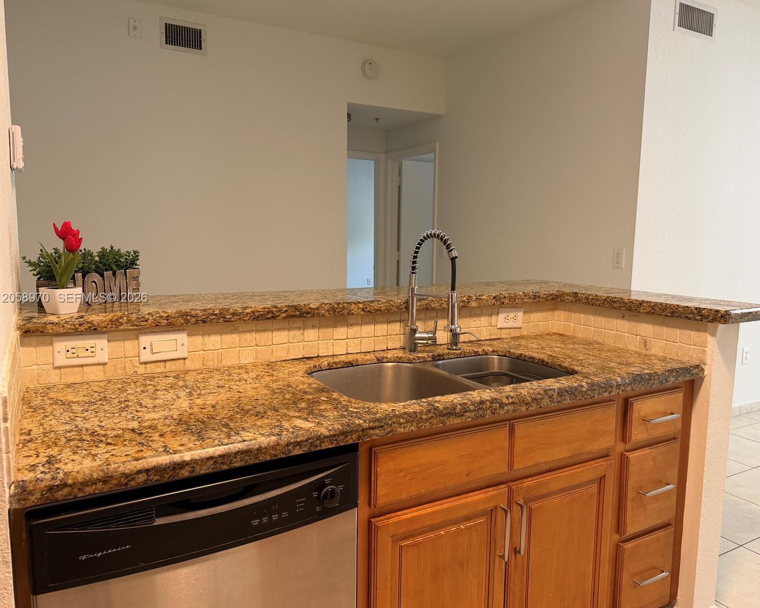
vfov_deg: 54.9
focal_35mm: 26
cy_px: 298
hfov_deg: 66.0
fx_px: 585
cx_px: 405
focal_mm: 6.76
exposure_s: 1/60
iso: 200
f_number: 1.78
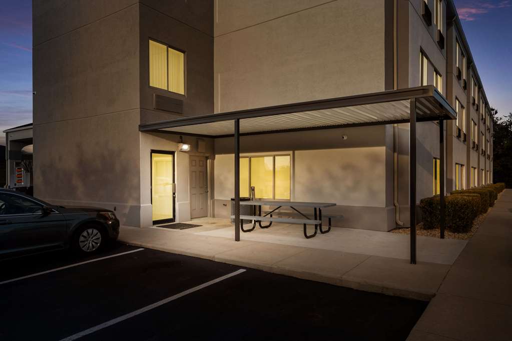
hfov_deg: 74.9
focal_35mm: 24
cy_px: 170
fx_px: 334
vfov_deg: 54.1
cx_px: 256
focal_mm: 23.5
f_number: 14
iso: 100
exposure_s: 1/15
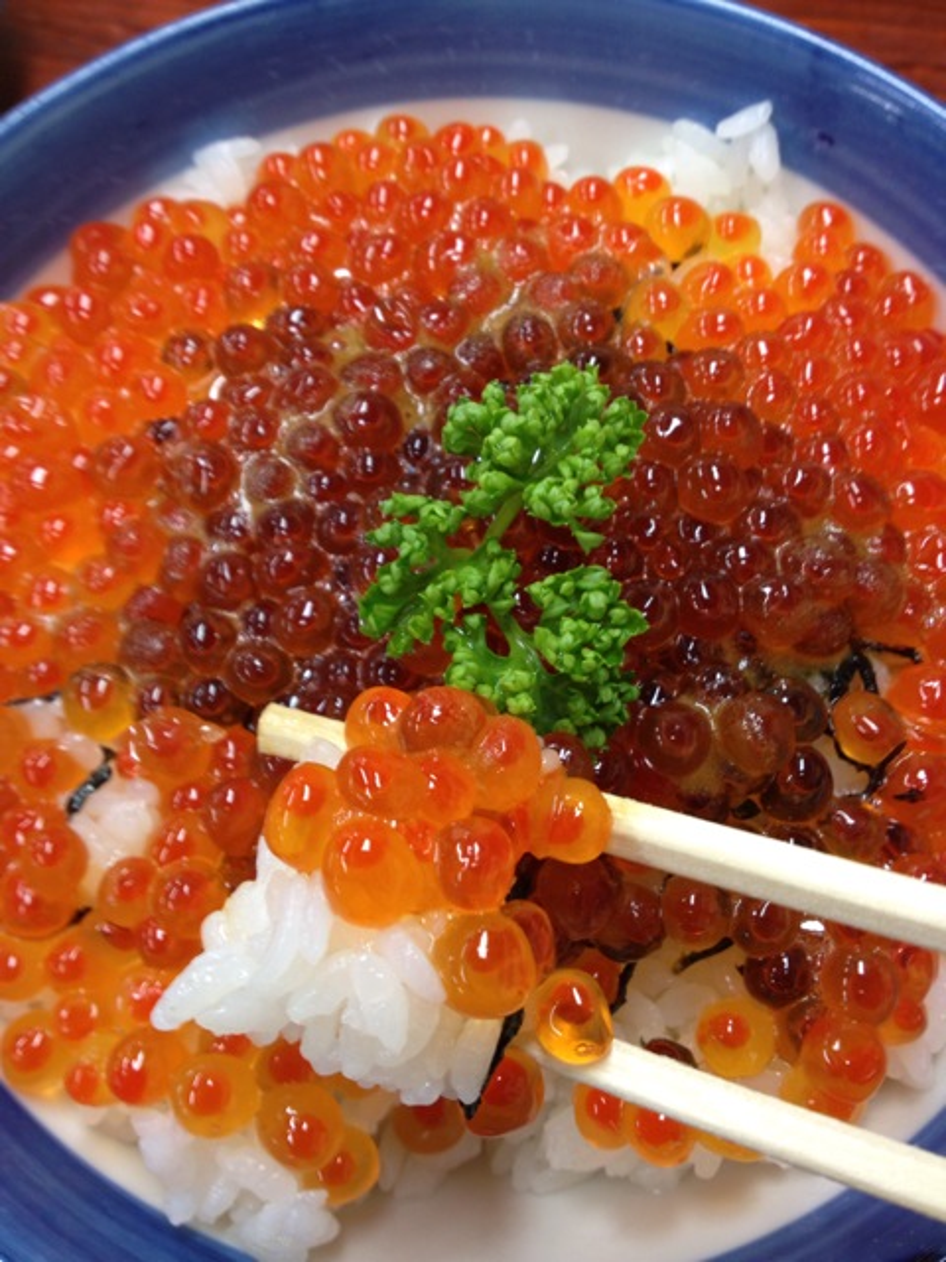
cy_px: 631
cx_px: 473
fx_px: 1275
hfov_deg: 40.7
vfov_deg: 52.6
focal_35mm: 35
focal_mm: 4.28
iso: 64
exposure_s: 1/20
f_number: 2.4
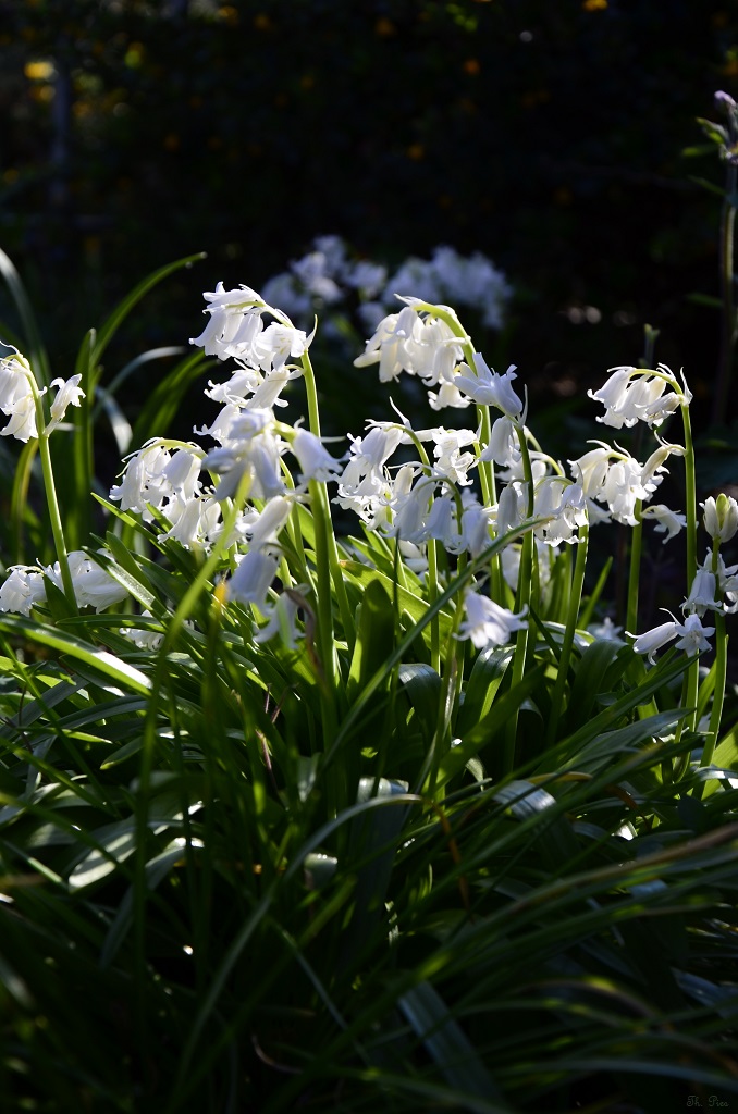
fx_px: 1761
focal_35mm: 57
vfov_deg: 35.1
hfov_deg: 23.7
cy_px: 557
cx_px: 369
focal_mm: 38
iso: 180
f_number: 5.6
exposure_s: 1/200
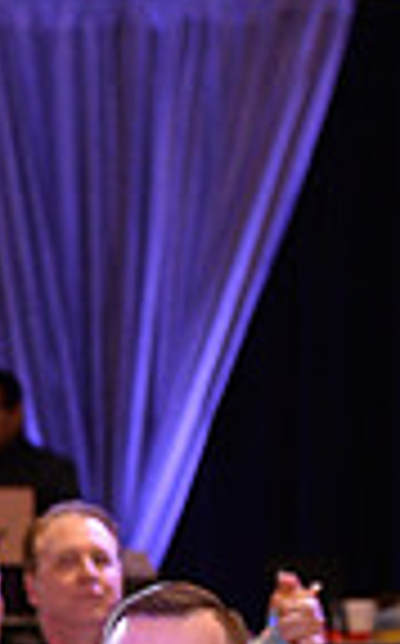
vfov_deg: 4.2
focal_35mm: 496
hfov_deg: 2.6
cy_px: 1139
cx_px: 52
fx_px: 8677
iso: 2000
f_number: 5
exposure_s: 1/250
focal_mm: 120
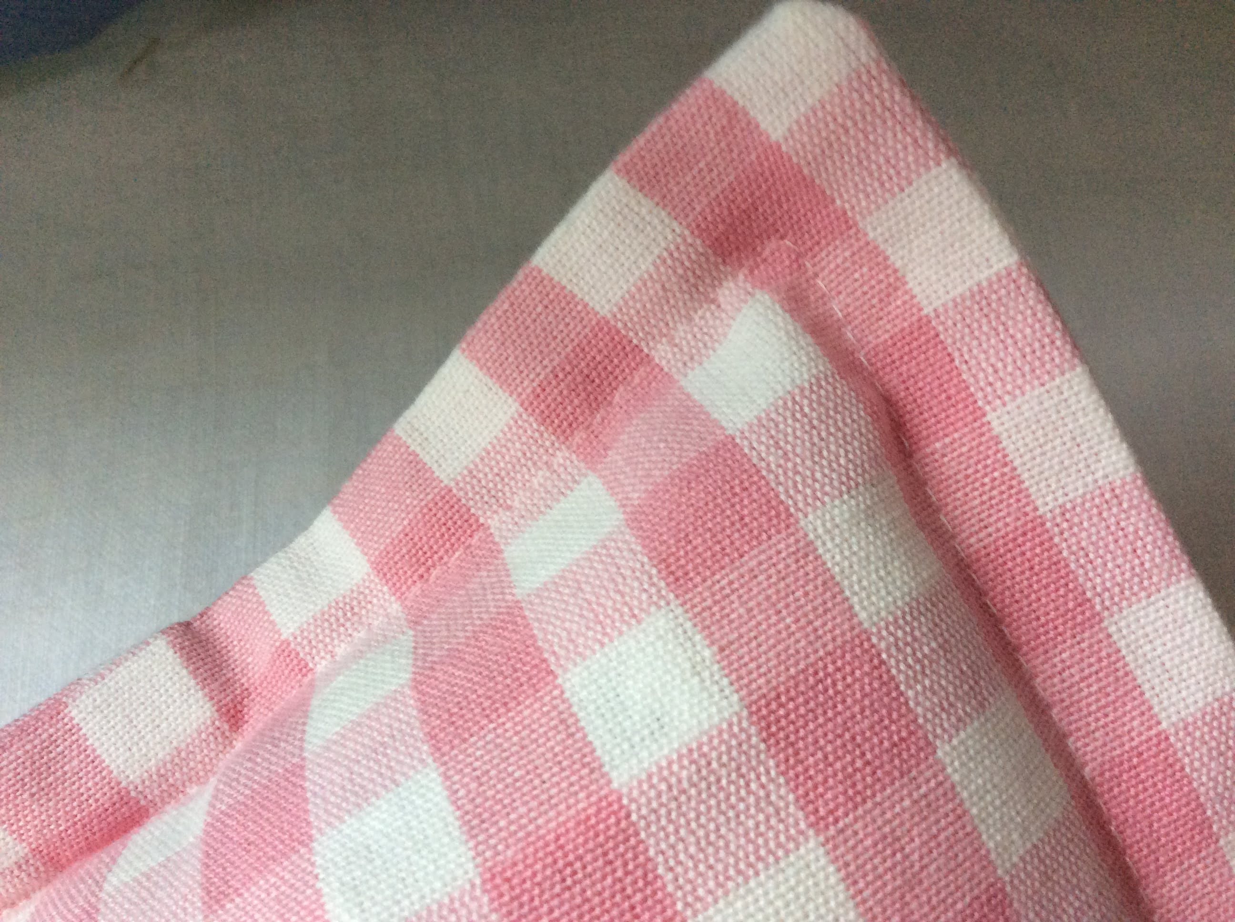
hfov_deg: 56.9
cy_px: 461
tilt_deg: -77.8
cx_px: 618
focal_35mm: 32
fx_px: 1140
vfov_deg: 44.1
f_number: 2.4
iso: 100
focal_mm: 3.3
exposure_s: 1/25
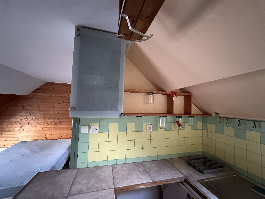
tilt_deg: +3.6
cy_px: 100
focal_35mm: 14
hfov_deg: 102.1
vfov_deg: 85.7
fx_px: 107
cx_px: 132
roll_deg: -2.2
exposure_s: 1/45
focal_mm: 2.22
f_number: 2.2
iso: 1250
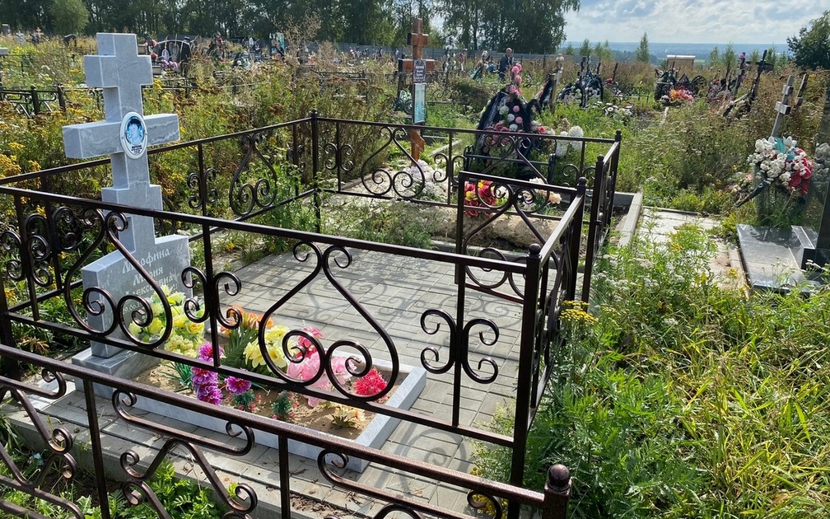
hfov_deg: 66.5
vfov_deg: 44.5
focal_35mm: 28
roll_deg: -2.8
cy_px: 227
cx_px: 420
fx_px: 633
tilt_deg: -21.2
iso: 32
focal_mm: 4.25
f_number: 1.8
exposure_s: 1/1629
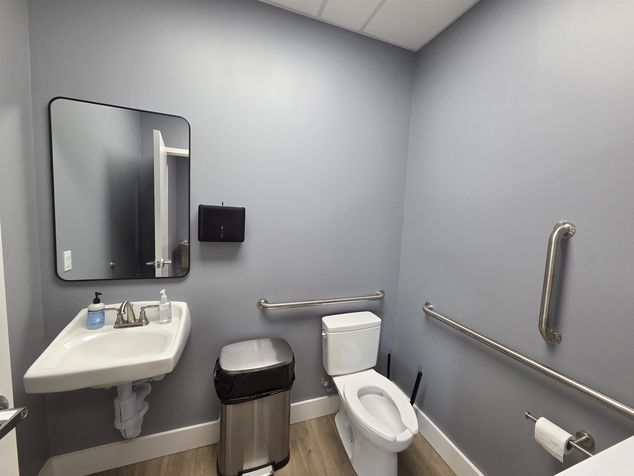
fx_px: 238
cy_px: 238
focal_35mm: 13
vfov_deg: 89.9
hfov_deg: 106.2
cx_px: 317
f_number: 2.2
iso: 250
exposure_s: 1/120
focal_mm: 2.2
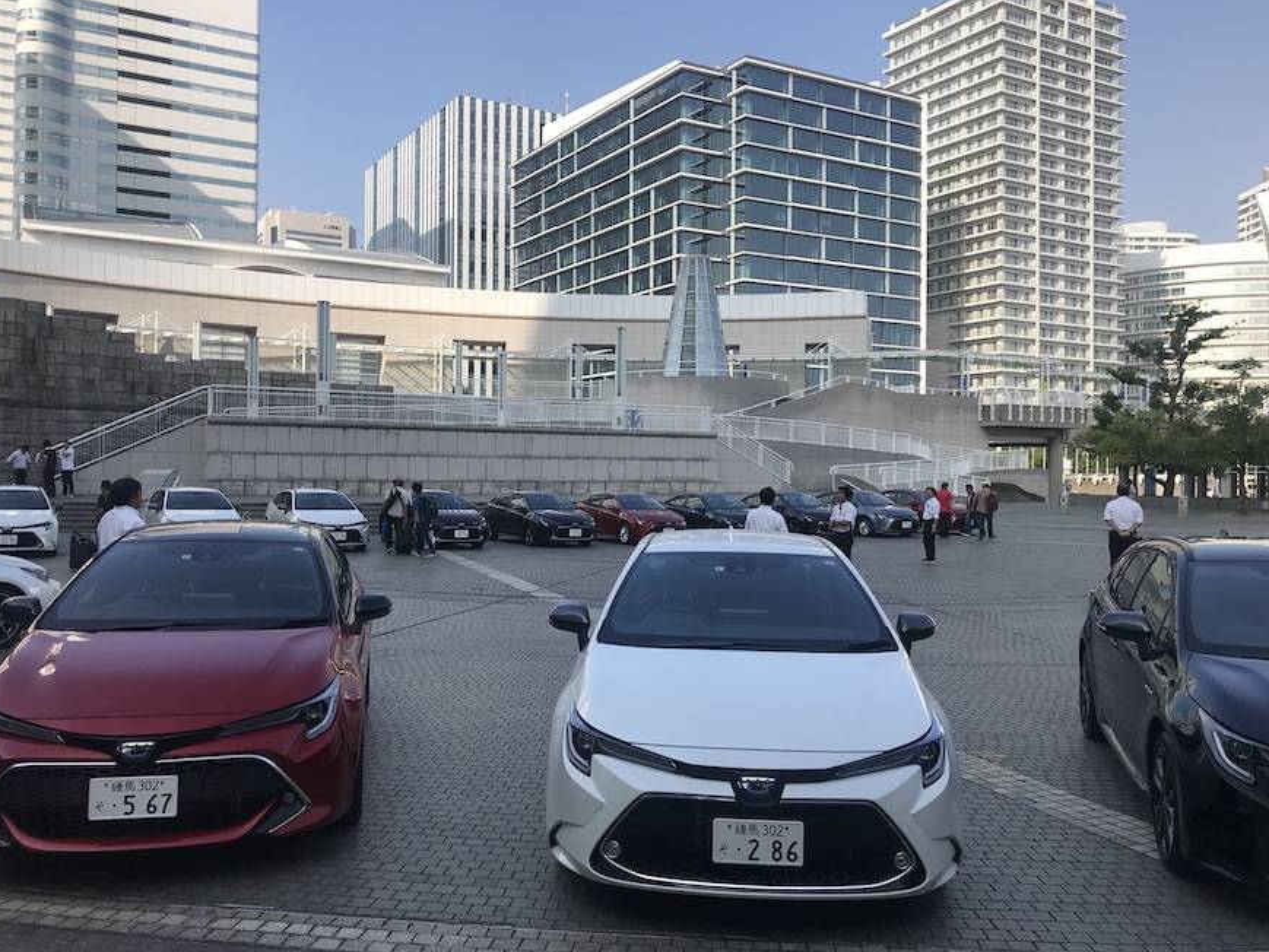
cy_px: 465
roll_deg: -0.4
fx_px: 1063
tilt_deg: +0.8
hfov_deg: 61.6
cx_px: 619
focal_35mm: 29
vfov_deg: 48.2
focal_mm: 3.99
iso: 20
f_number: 1.8
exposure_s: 1/1916
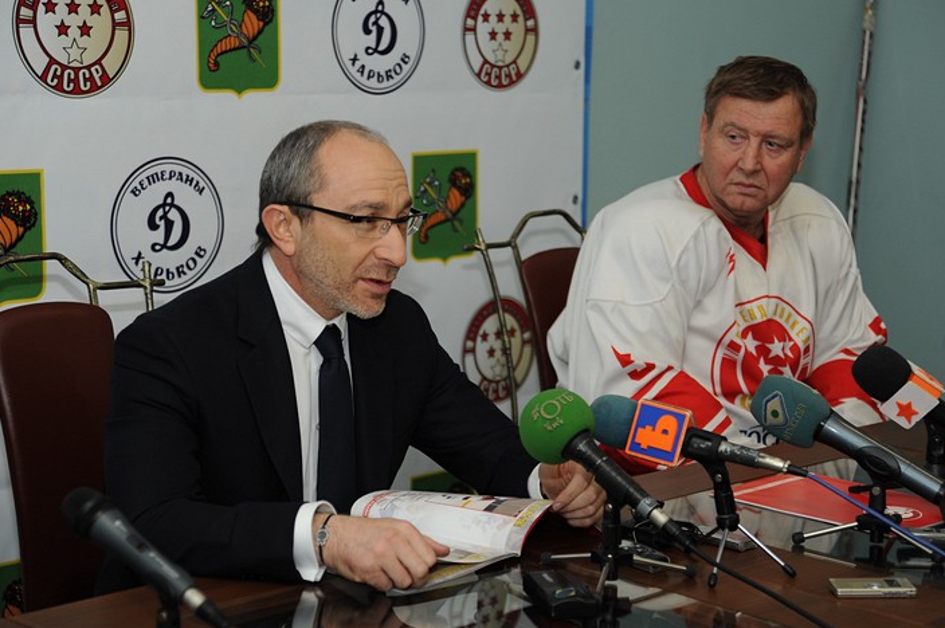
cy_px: 306
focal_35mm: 75
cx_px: 487
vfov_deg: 18.1
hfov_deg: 27.0
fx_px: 1967
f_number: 4
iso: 640
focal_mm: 66
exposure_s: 1/200
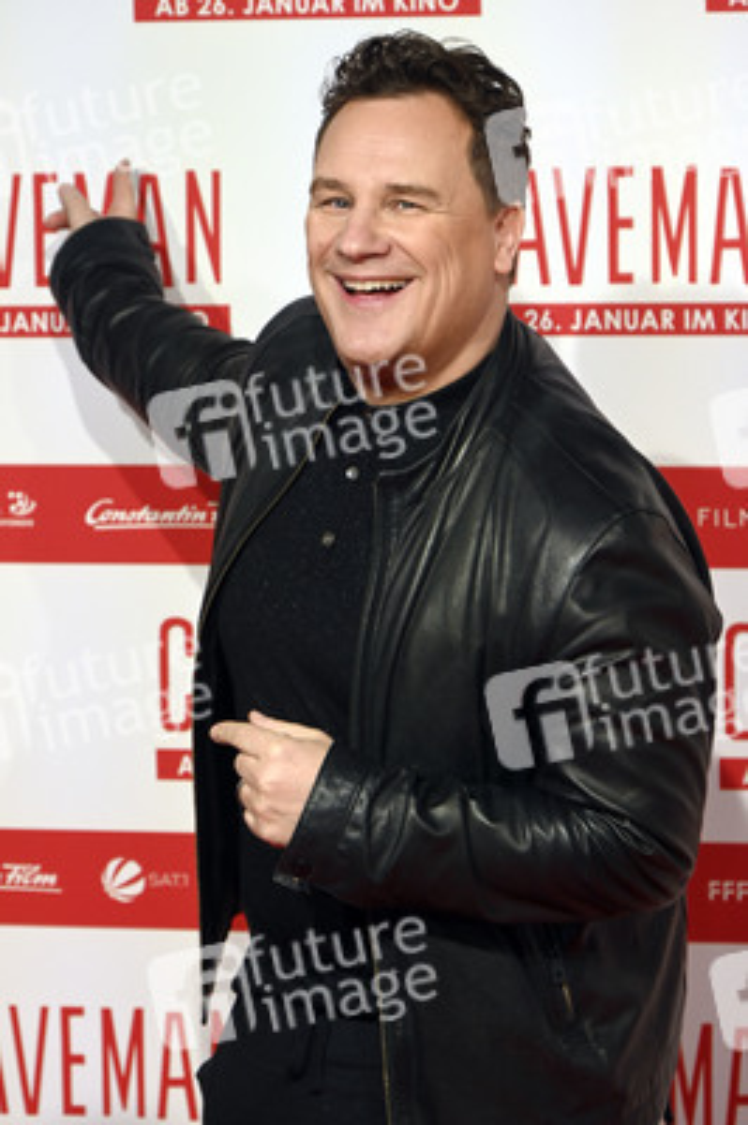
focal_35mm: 145
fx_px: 4527
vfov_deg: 14.2
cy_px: 562
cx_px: 374
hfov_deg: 9.4
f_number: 6.3
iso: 1250
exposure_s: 1/160
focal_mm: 145
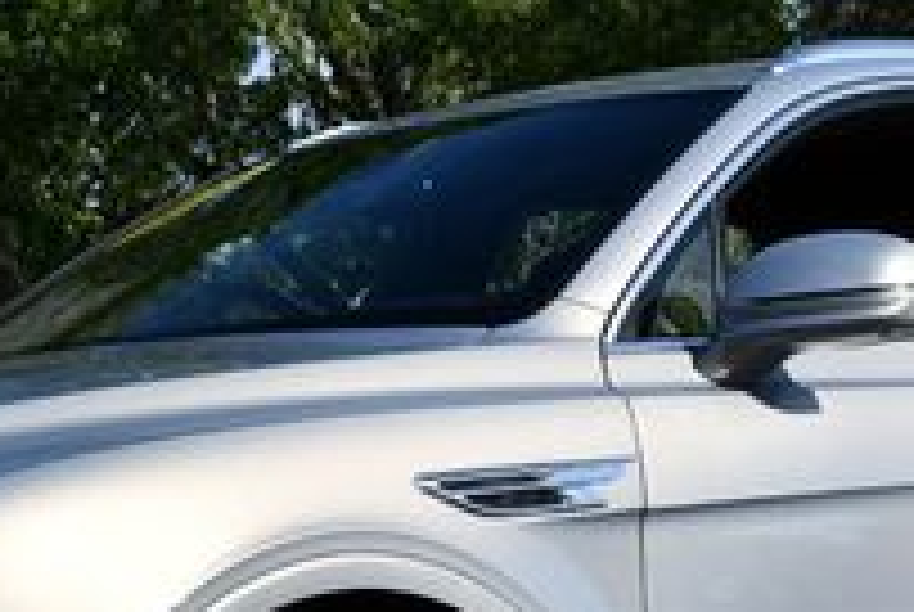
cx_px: 410
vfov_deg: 10.9
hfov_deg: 16.2
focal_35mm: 126
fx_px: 3204
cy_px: 454
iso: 100
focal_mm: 20
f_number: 9
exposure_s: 1/320
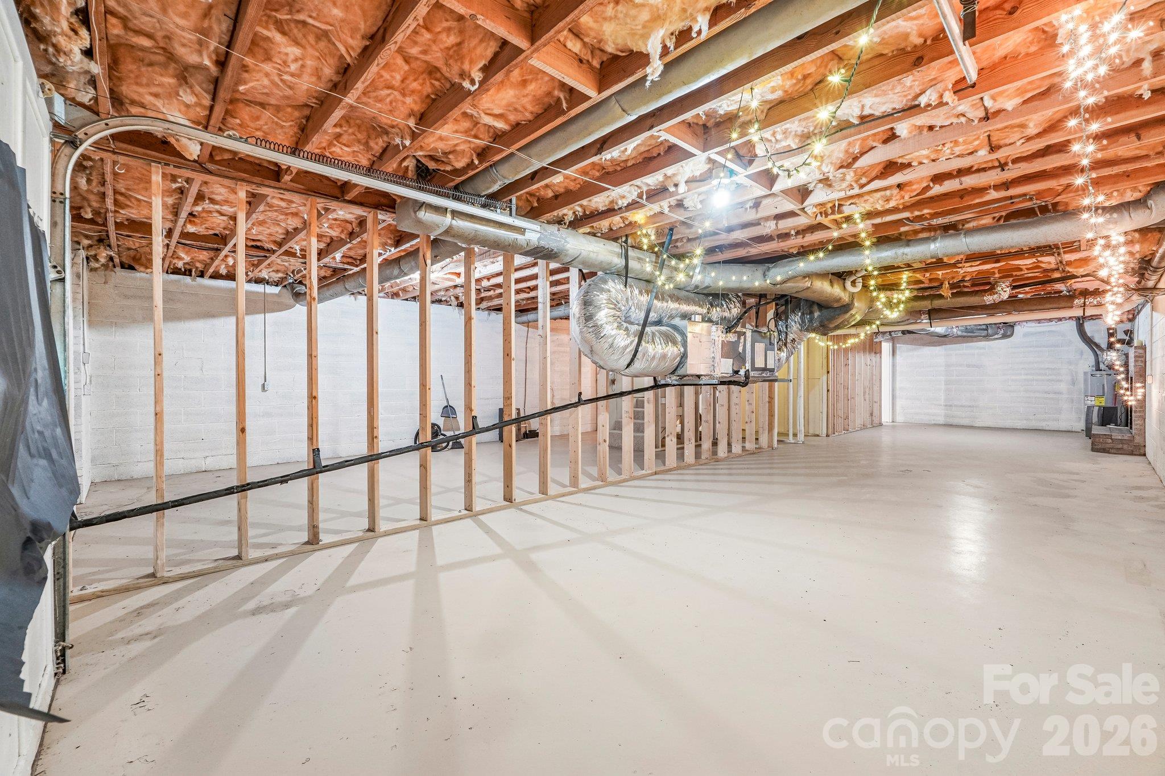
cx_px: 582
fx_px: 485
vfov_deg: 77.3
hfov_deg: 100.4
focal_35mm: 15
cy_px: 388
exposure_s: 1
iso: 400
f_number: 8
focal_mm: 10
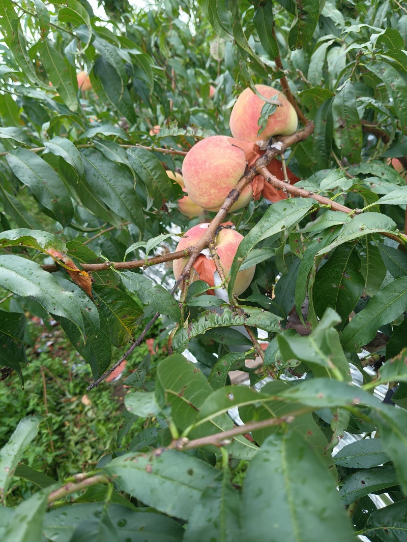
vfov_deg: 67.3
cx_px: 204
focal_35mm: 26
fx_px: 408
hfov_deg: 53.1
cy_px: 271
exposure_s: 1/100
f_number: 1.8
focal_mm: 4.84
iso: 80
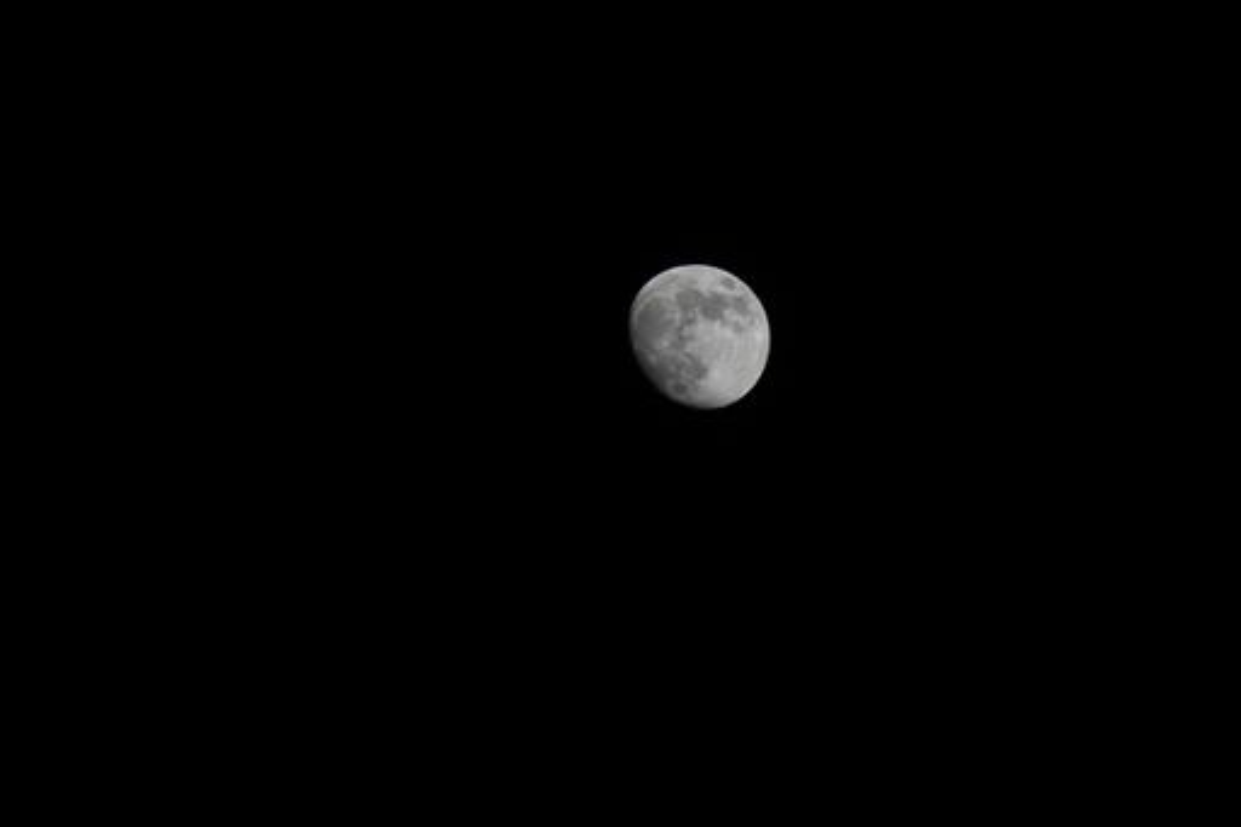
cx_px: 620
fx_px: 17230
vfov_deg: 2.7
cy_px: 414
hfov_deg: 4.1
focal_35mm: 500
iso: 400
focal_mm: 500
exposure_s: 1/1000
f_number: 6.7
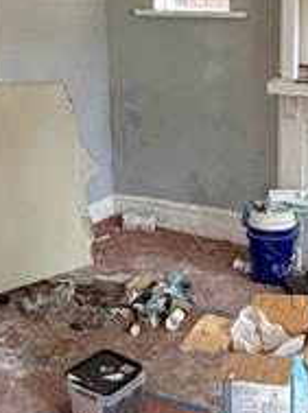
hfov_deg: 25.0
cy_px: 149
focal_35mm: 57
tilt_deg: -12.9
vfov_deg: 33.6
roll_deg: -1.0
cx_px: 264
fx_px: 679
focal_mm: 2.22
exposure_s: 1/94
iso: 320
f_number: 2.2
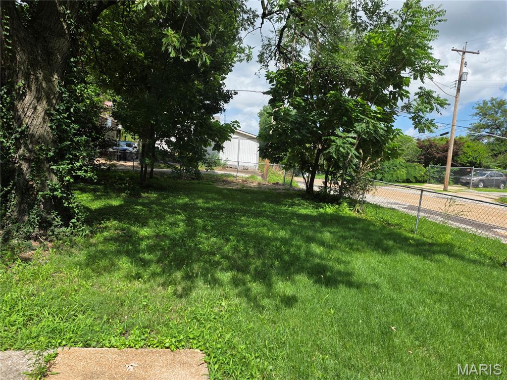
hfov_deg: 73.9
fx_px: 337
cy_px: 190
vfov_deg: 58.9
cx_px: 254
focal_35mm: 23
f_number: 1.7
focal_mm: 6.25
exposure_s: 1/3550
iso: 80
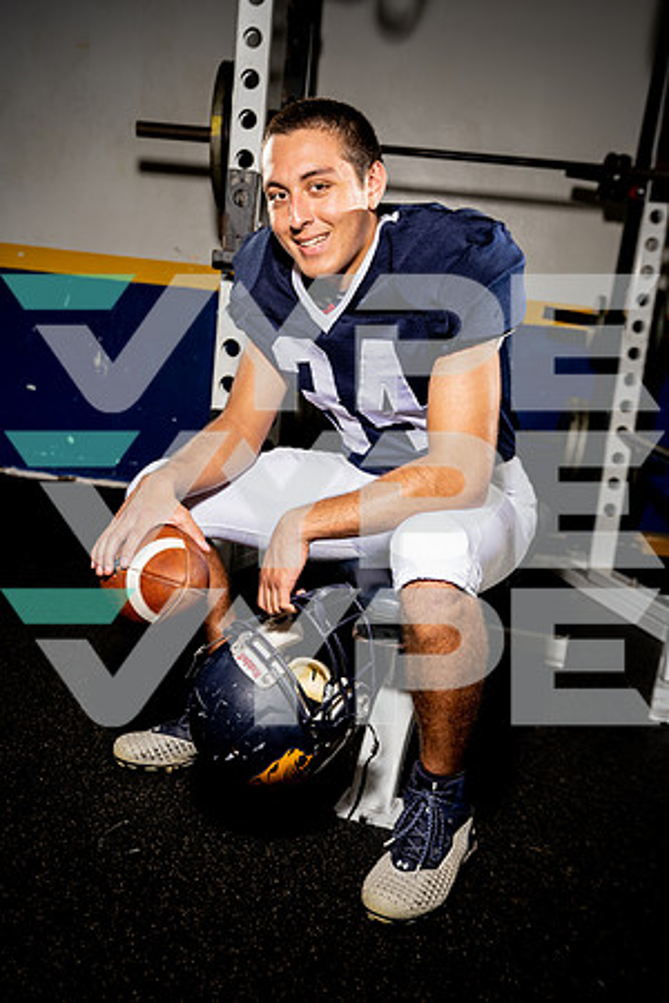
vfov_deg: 49.6
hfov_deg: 34.2
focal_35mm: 39
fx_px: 1087
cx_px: 334
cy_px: 502
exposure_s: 1/250
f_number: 4.5
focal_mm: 39
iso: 200
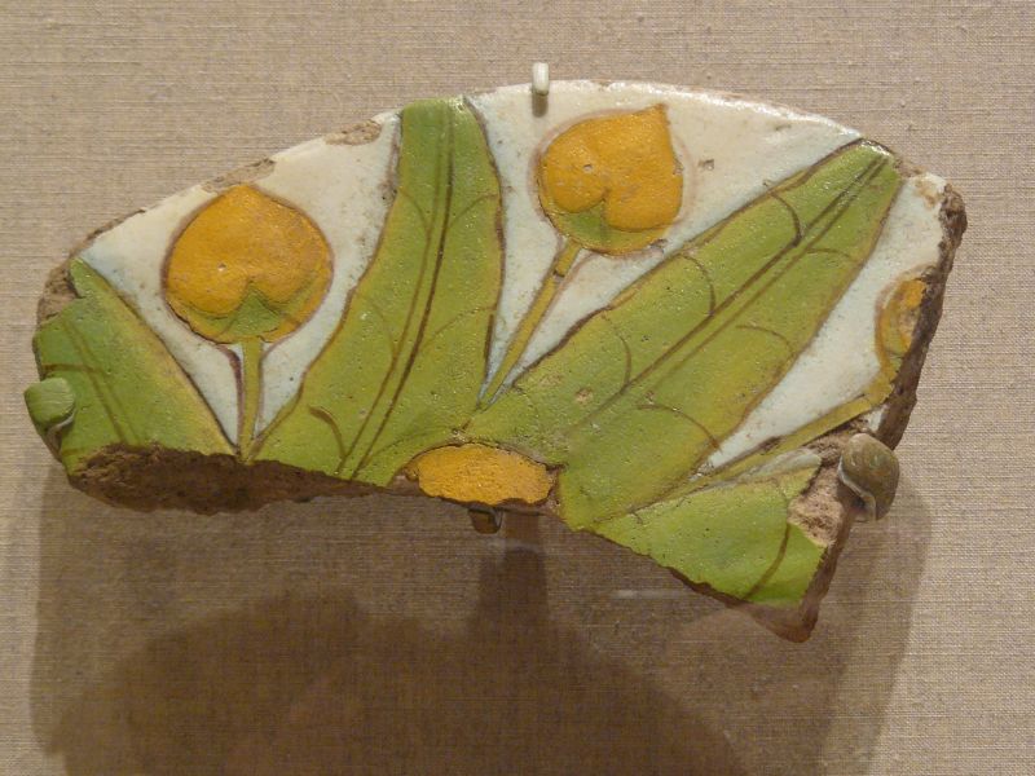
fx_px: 2661
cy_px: 388
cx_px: 518
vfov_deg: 16.6
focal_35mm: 89
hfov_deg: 22.0
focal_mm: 12.4
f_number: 3.2
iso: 200
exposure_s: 1/13
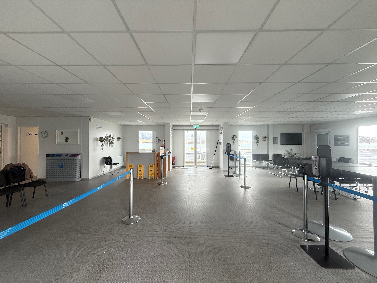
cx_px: 188
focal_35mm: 14
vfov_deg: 85.7
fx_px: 152
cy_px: 142
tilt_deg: +1.0
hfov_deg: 102.1
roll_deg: -0.2
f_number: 2.2
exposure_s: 1/99
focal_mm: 2.22
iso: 160
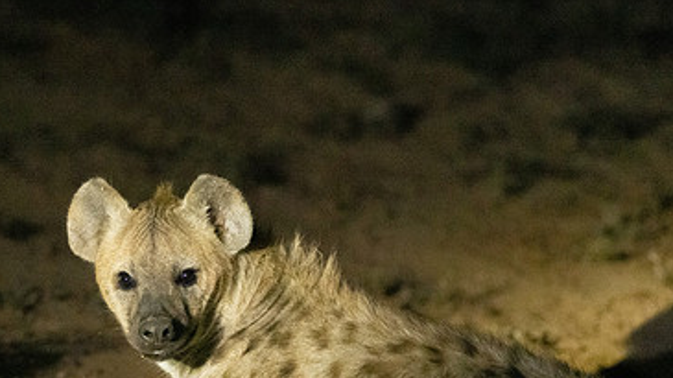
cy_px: 307
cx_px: 264
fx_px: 8919
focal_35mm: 500
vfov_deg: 2.4
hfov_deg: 4.3
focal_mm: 300
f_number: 3.5
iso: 32254
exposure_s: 1/320
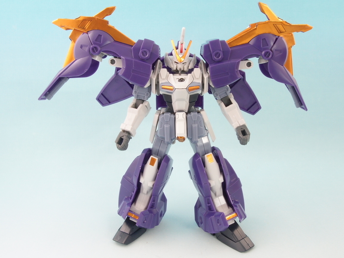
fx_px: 298
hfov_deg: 60.0
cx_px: 172
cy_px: 129
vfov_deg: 46.8
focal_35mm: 30
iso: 100
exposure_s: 1.3
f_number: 8
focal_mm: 6.48
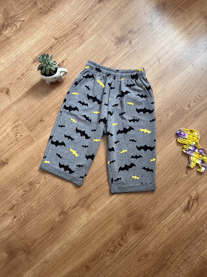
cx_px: 104
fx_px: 207
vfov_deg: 67.3
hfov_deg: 53.1
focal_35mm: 26
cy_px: 138
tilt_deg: -82.8
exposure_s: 1/60
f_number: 1.6
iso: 160
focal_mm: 5.1
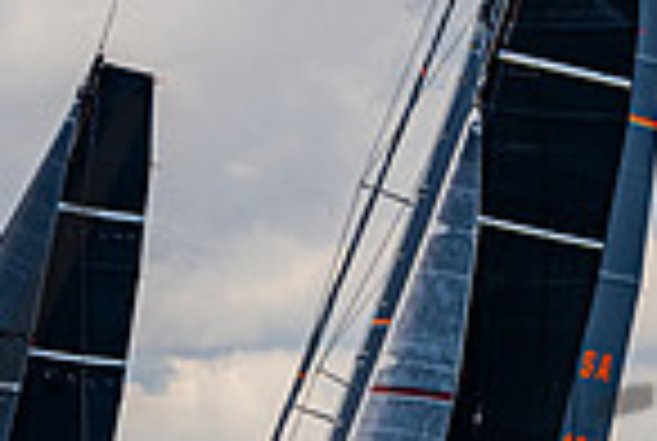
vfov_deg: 1.2
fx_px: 20738
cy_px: 525
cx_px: 119
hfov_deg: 1.8
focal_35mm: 1134
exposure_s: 1/3200
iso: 400
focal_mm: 250
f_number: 5.6
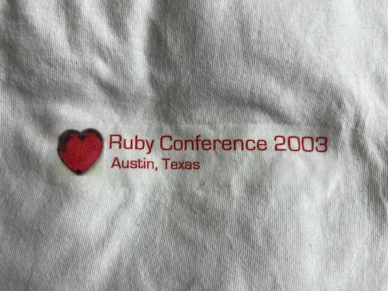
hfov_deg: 67.3
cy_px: 146
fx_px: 291
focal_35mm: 26
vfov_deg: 53.1
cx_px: 194
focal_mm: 5.7
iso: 40
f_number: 1.5
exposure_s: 1/209
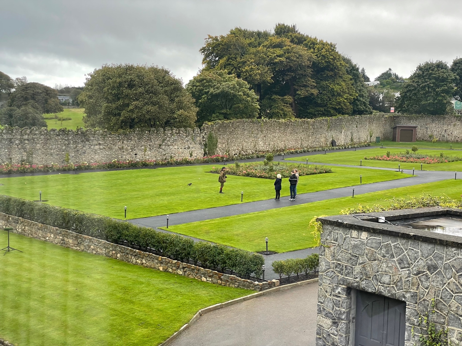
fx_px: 694
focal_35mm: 52
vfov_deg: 28.0
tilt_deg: -4.1
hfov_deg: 36.8
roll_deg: -1.5
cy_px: 173
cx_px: 231
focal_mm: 6
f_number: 2
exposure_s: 1/117
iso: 25
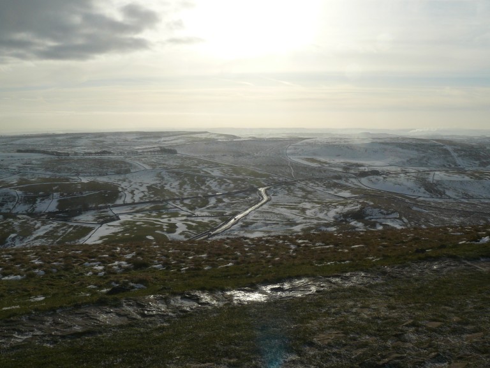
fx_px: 510
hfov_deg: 51.4
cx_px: 245
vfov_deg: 39.7
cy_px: 184
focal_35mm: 36
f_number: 8
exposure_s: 1/500
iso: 100
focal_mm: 6
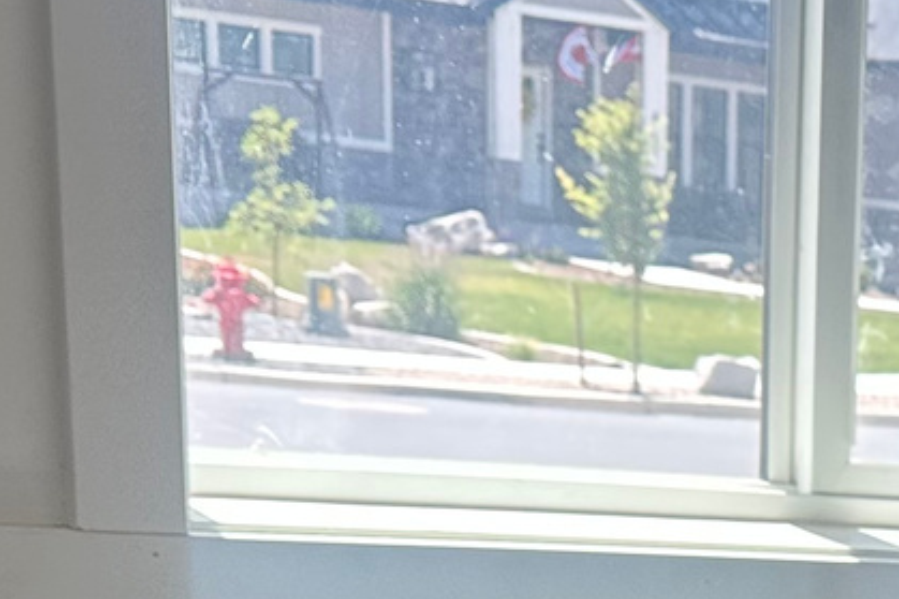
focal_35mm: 122
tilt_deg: -18.9
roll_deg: -7.0
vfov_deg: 9.8
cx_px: 1543
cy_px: 1458
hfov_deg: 14.9
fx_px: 3045
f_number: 1.78
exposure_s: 1/327
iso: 80
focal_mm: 6.86
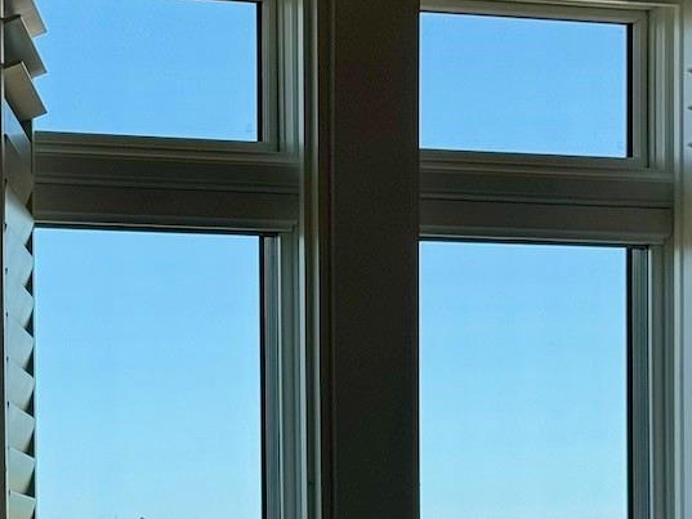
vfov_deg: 10.3
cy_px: 574
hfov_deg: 13.4
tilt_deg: -0.4
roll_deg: +0.6
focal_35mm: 143
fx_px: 2859
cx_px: -134
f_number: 1.78
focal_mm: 6.76
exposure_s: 1/2110
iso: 64
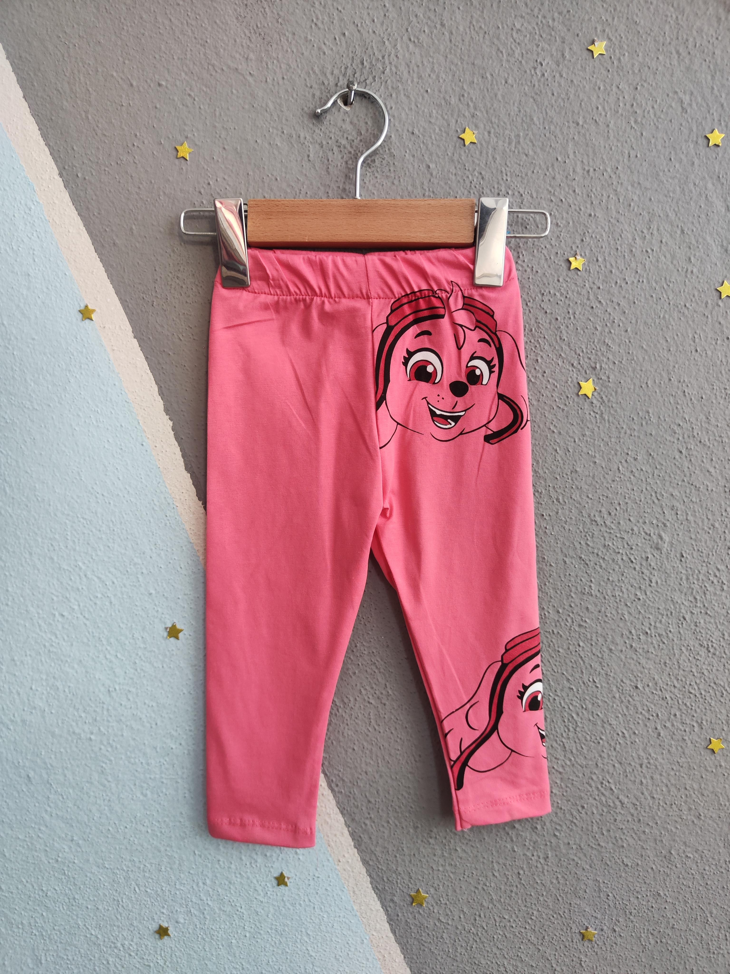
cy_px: 487
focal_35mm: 24
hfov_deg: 56.8
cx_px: 365
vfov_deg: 71.6
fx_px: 675
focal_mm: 5.59
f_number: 1.88
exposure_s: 1/53.2
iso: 400
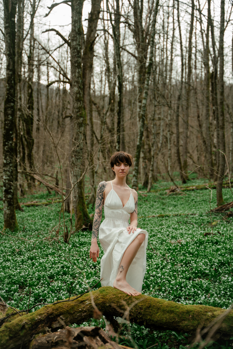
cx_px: 116
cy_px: 174
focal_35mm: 46
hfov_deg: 29.3
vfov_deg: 42.7
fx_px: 446
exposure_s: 1/320
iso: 80
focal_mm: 46
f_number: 2.8
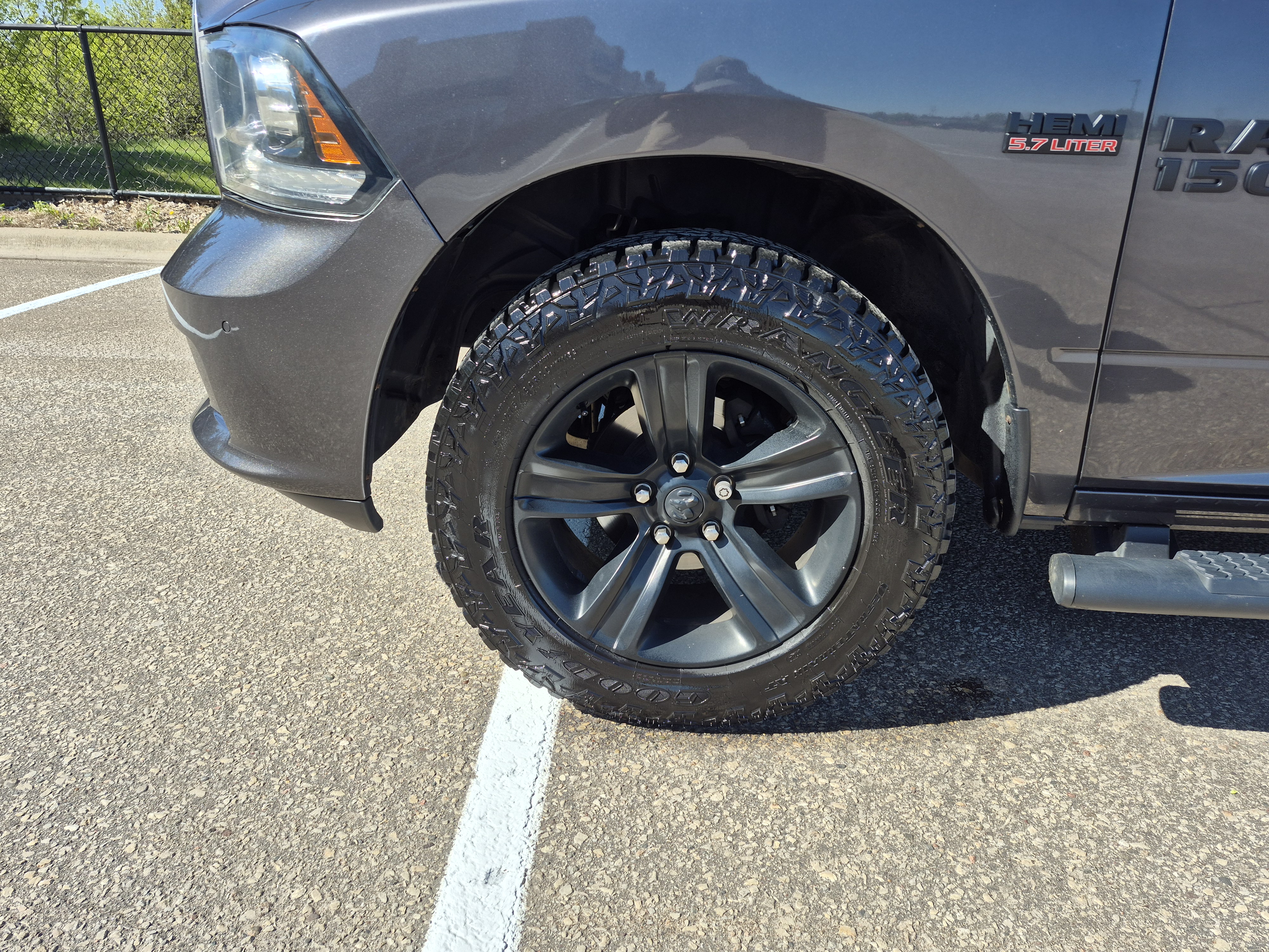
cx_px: 634
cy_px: 476
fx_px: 843
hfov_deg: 73.9
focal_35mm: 23
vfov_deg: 58.9
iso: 25
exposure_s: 1/1124
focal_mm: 5.4
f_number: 1.8
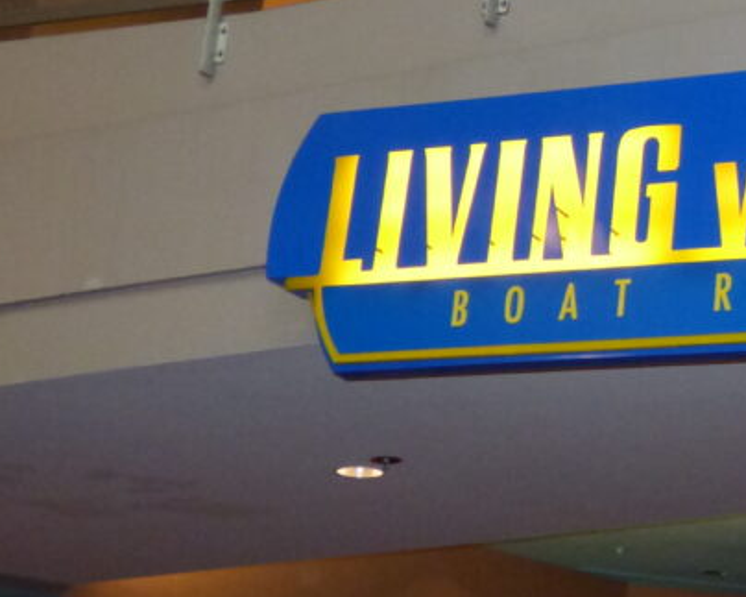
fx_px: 1965
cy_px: 262
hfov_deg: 20.2
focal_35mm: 89
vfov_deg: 17.3
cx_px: 886
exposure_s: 1/60
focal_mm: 6.18
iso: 800
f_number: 3.4
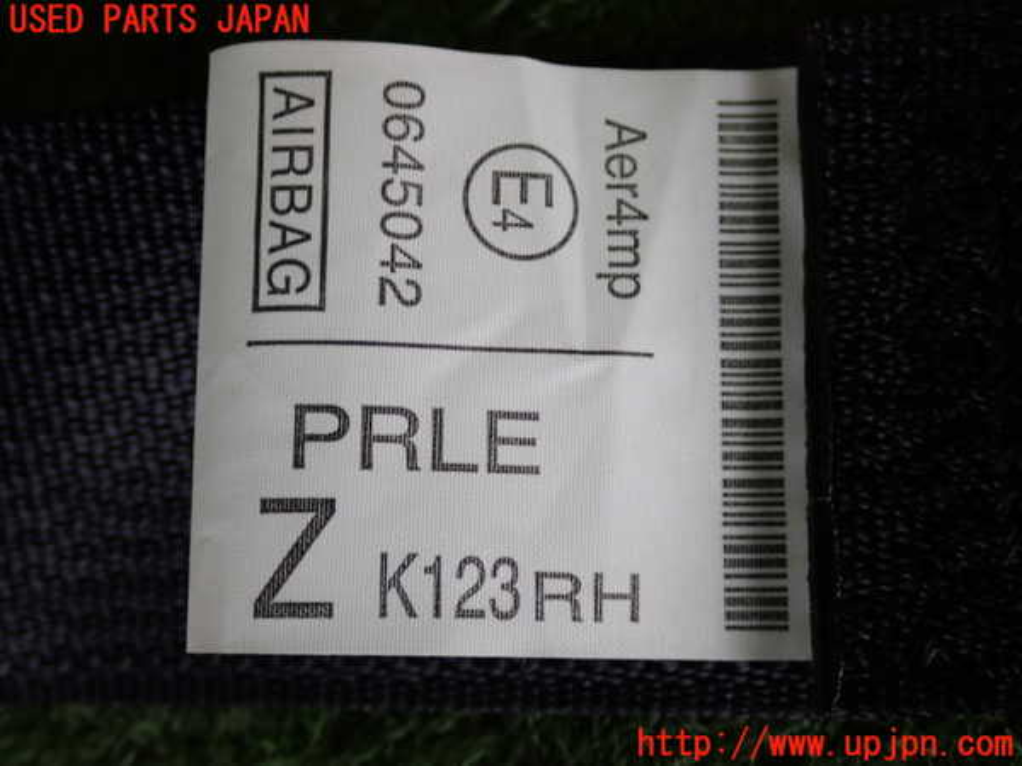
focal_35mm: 58
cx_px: 511
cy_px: 383
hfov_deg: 33.2
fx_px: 1712
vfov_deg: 25.2
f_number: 3.5
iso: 200
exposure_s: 1/80
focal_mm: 10.35
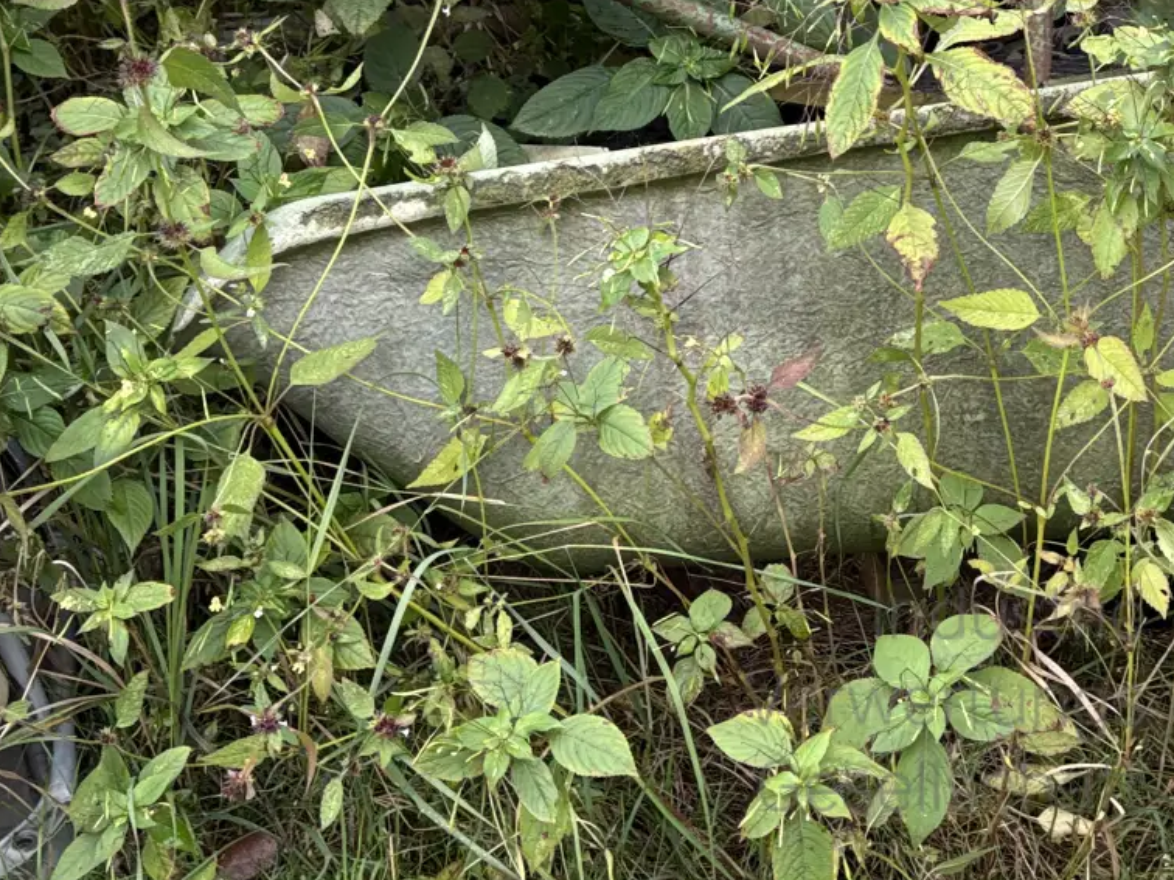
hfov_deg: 28.7
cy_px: -81
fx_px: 2238
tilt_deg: -22.5
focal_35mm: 66
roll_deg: +2.7
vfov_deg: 21.2
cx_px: 964
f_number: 1.6
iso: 40
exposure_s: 1/213
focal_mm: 5.96
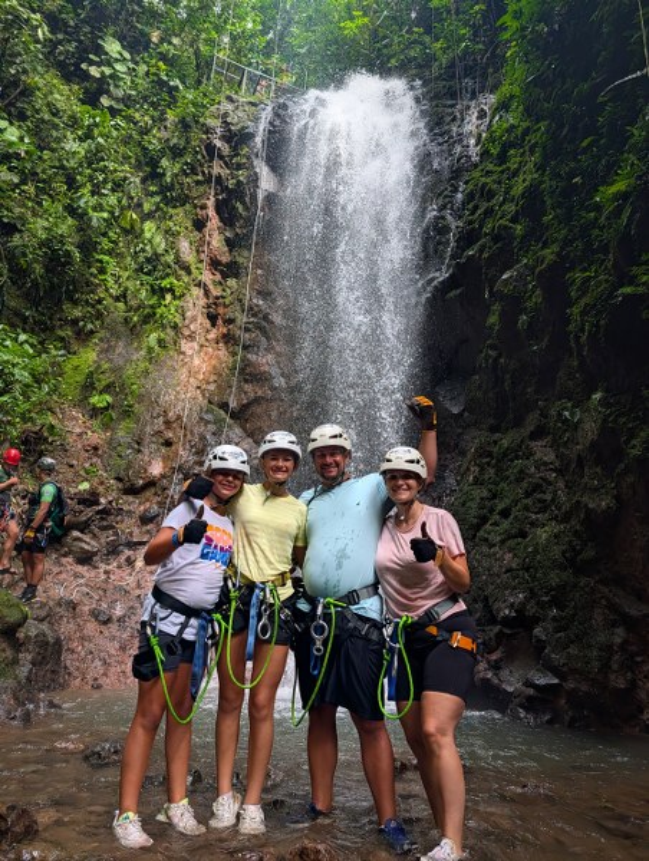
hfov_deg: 57.0
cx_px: 324
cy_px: 430
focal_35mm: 24
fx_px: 598
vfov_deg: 71.5
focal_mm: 6.9
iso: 457
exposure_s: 1/686
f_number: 1.68
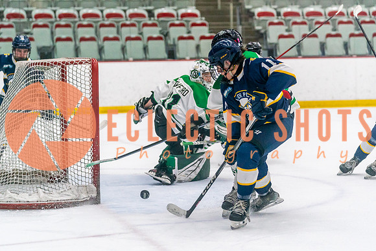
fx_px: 1309
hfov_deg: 16.3
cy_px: 113
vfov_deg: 10.9
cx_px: 188
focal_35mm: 125
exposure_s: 1/1600
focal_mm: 102
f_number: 2.8
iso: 4000
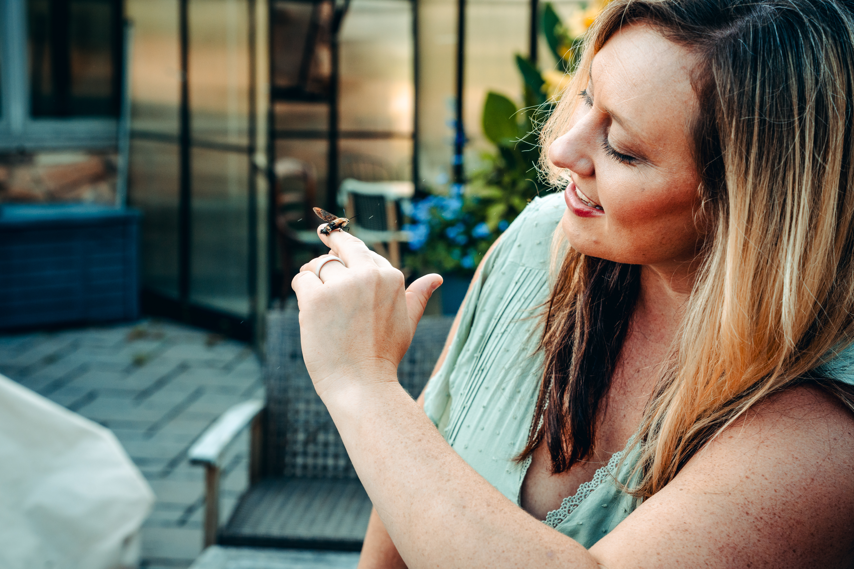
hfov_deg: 28.8
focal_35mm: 70
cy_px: 284
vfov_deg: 19.5
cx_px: 427
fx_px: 1660
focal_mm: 70
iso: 1000
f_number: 7.1
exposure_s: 1/320
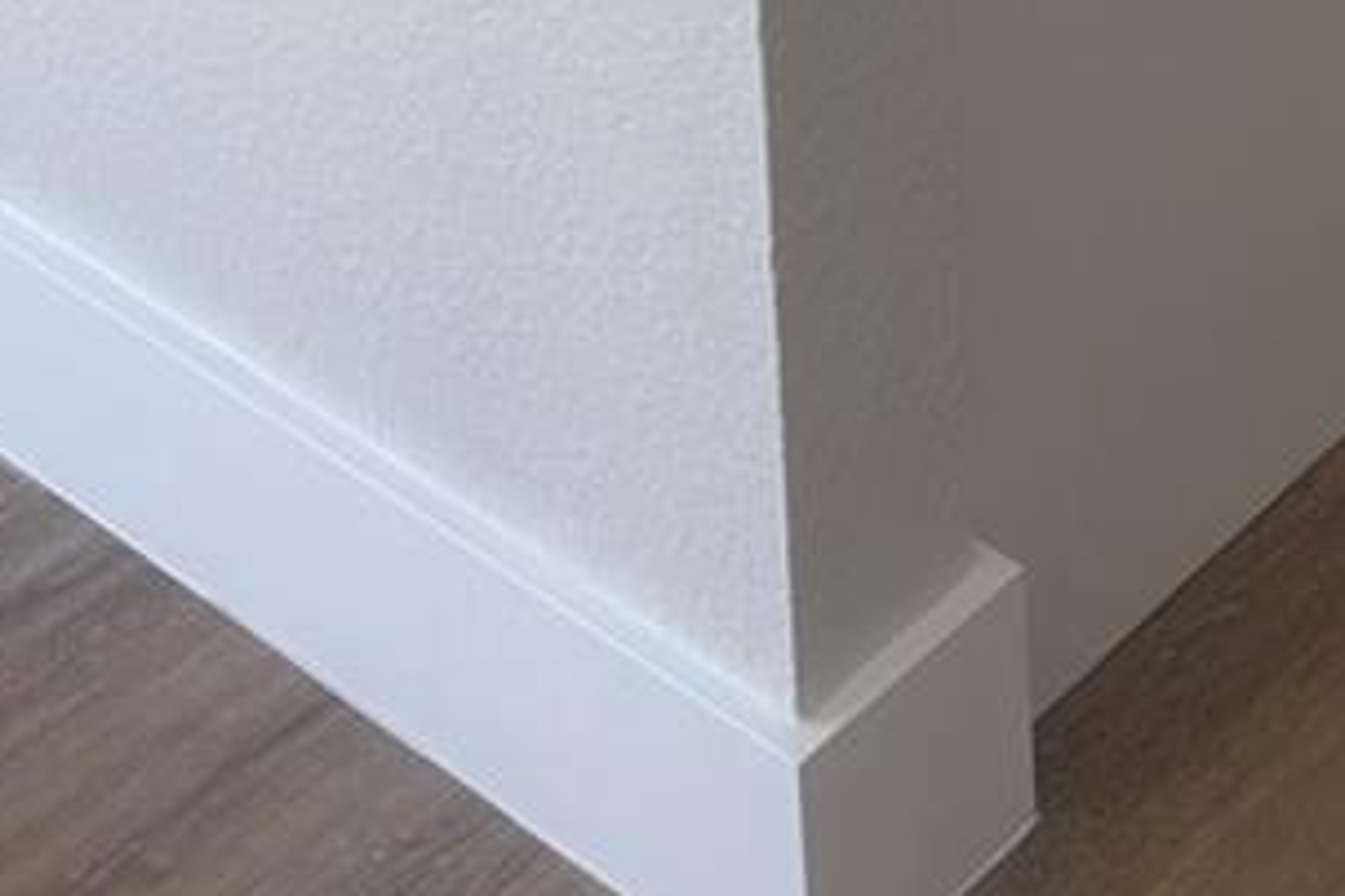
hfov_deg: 20.1
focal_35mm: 99
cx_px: 1256
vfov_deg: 10.4
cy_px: -1681
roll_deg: +0.8
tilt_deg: -7.5
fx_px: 3698
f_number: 1.78
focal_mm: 6.76
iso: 64
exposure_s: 1/275
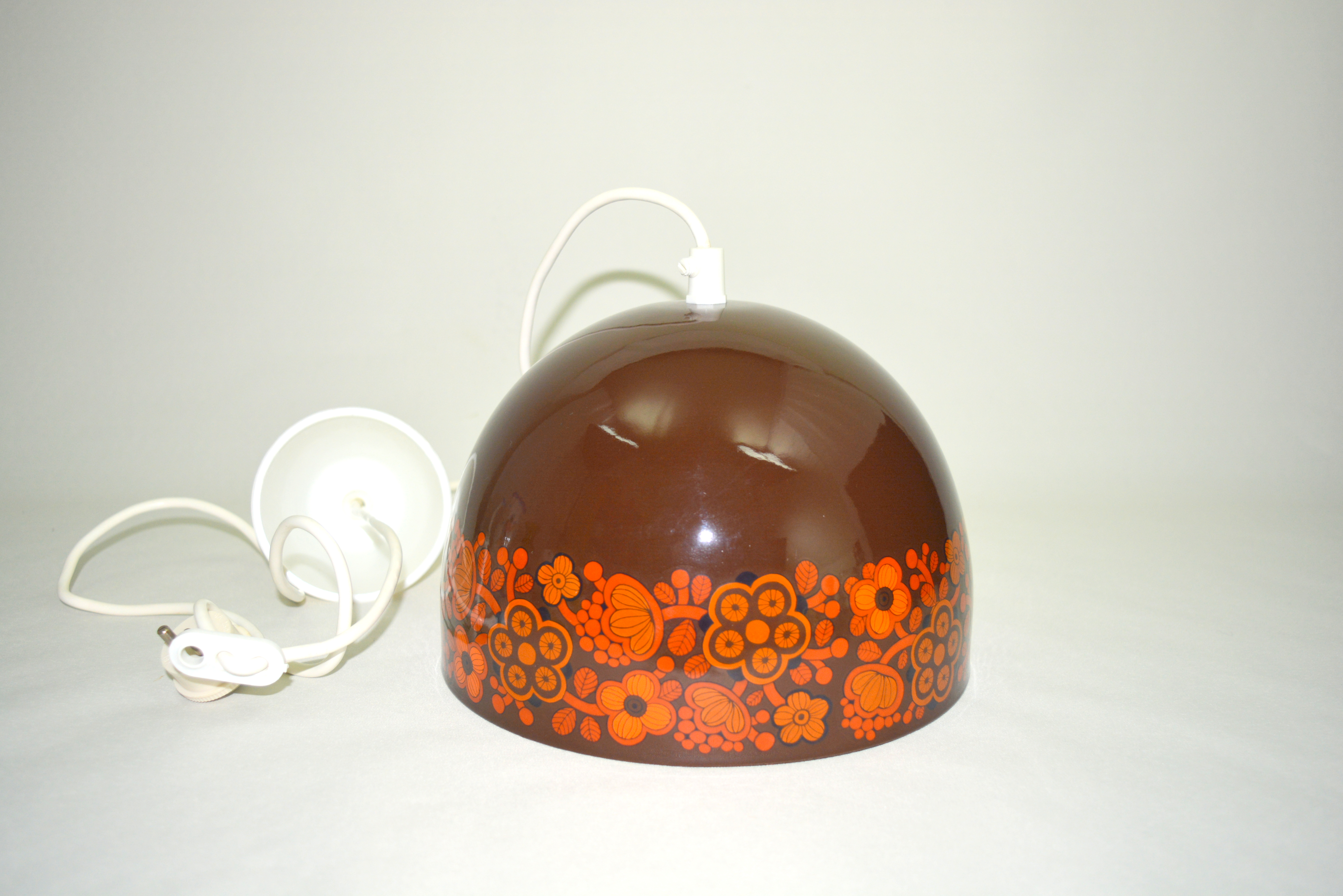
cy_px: 448
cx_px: 672
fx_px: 1287
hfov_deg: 55.1
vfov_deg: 38.4
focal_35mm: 34
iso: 200
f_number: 3.8
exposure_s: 1/90
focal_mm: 23
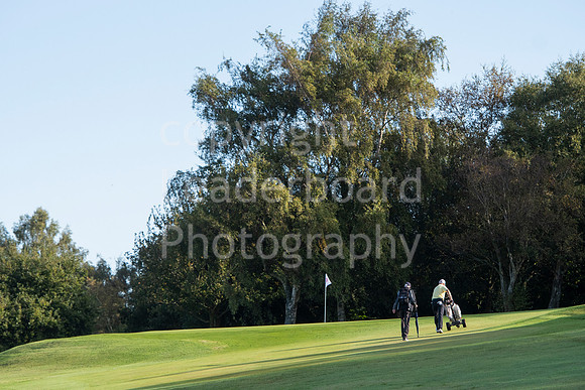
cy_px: 195
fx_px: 3779
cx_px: 292
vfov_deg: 5.9
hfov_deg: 8.9
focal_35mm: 232
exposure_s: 1/2500
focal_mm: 155
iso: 500
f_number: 4.5
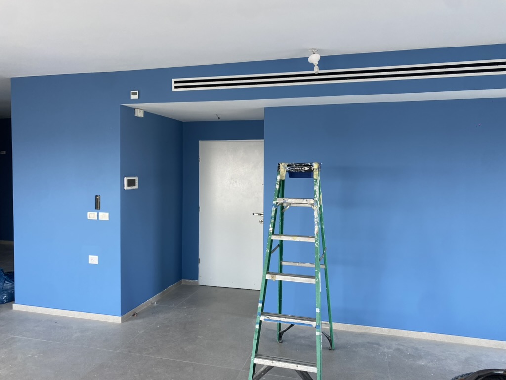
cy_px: 190
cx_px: 253
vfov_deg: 53.1
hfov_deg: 67.3
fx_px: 380
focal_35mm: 26
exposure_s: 1/121
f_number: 1.8
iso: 100
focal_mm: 4.25
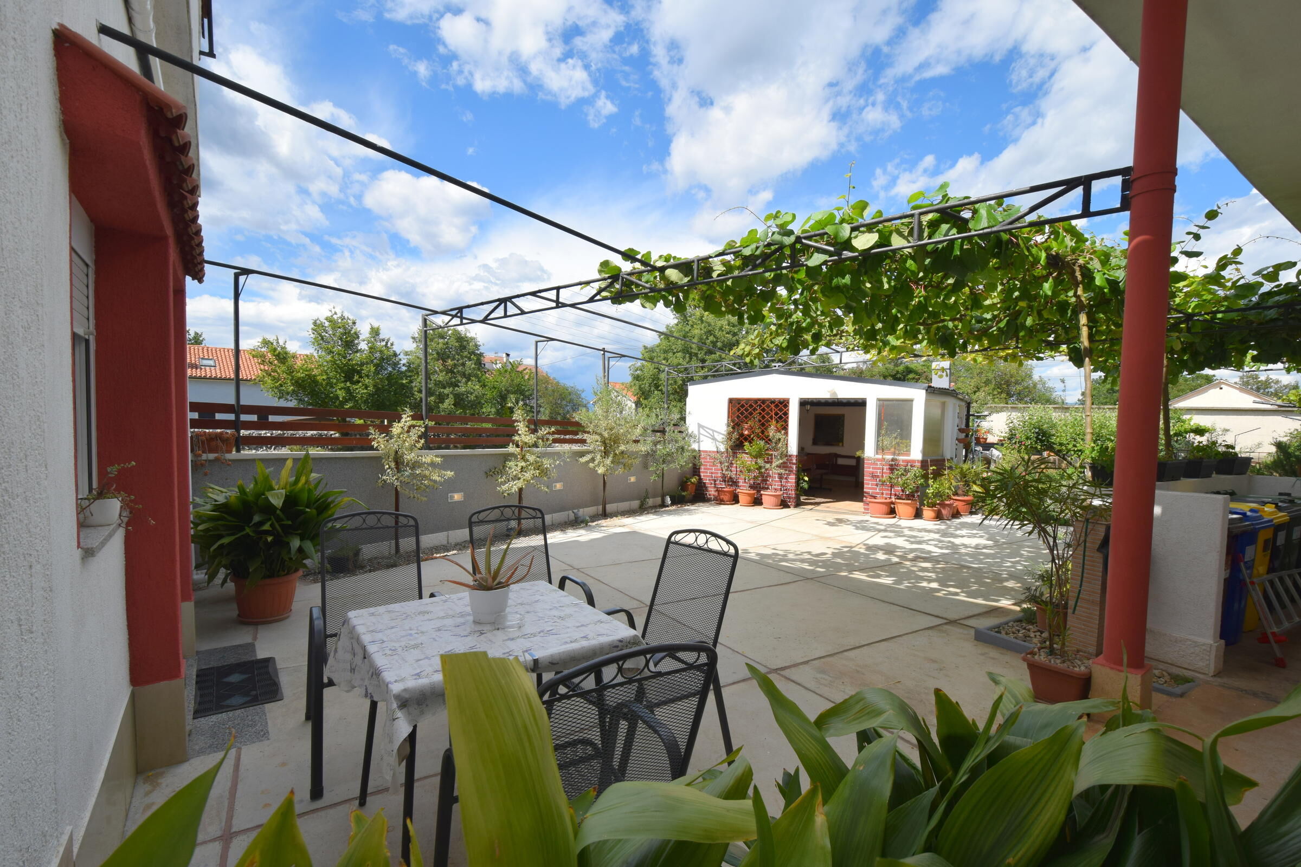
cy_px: 434
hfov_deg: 100.4
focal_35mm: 15
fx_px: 542
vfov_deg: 77.3
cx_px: 650
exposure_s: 1/320
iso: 200
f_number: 9
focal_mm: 10
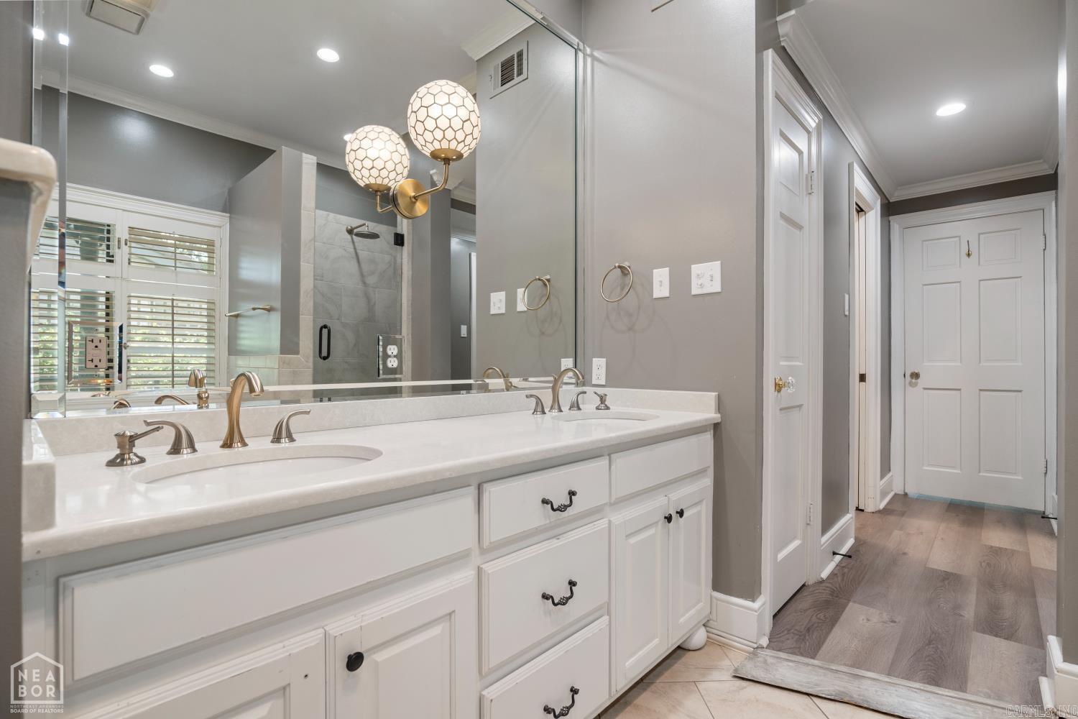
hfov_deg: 96.7
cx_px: 539
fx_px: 479
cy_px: 360
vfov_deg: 73.7
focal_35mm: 16
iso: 1250
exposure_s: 1/400
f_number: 5.6
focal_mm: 16
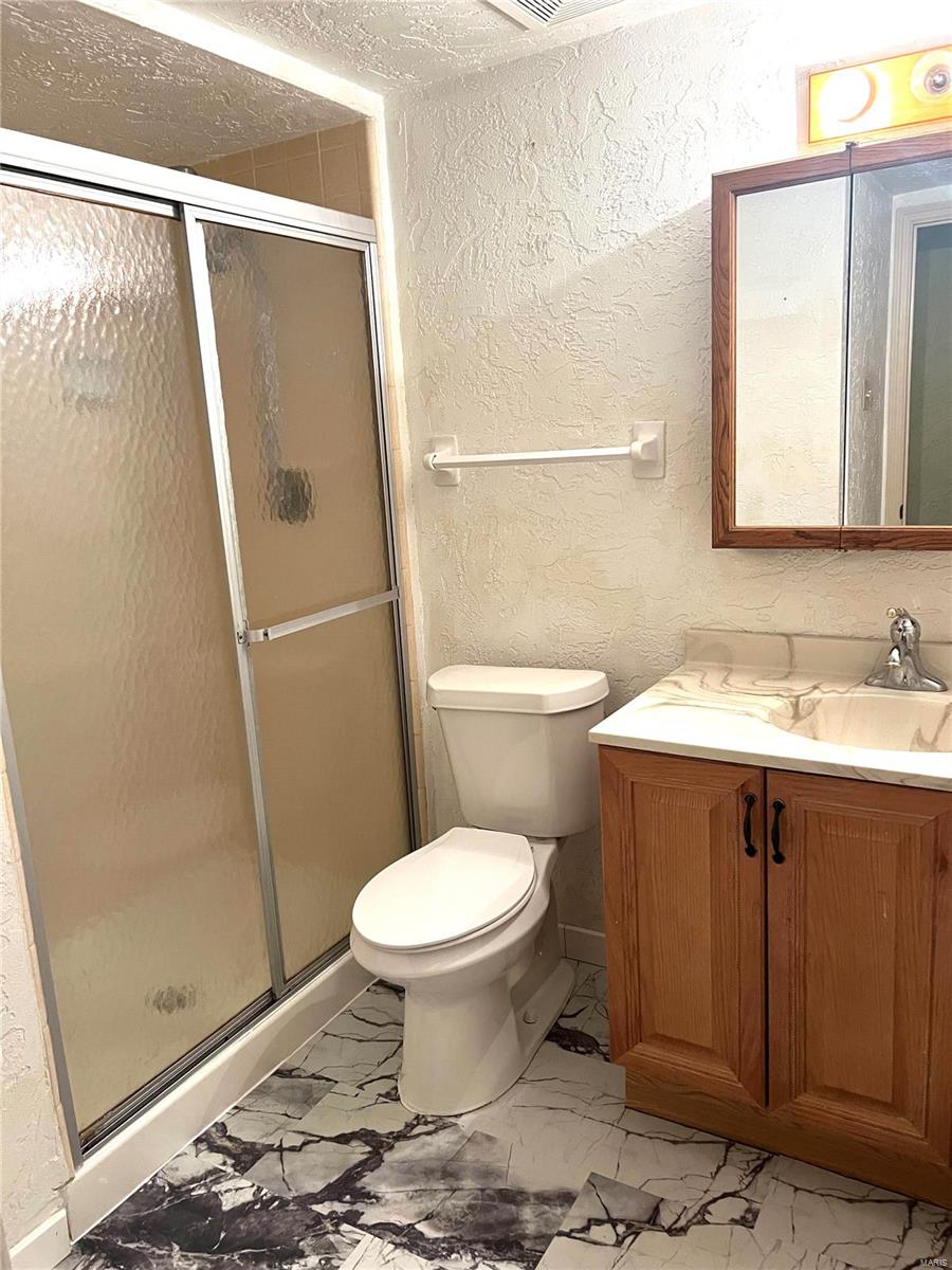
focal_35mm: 26
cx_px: 476
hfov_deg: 53.1
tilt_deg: -11.5
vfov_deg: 67.3
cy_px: 635
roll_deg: +3.1
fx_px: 953
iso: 200
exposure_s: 1/60
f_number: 1.5
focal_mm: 5.7
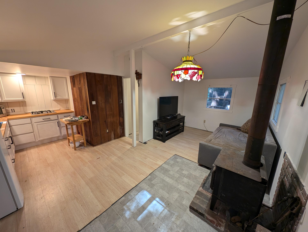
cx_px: 154
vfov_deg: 94.6
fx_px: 107
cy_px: 116
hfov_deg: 110.5
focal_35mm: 12
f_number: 1.95
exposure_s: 1/24
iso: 51
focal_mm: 2.23
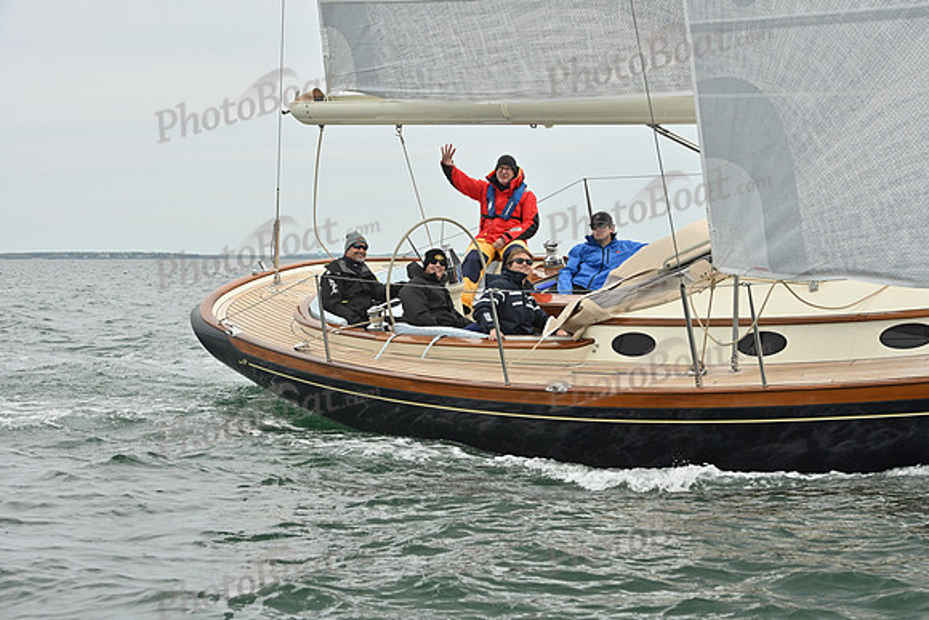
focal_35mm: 86
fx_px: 2220
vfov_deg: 15.9
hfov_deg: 23.6
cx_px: 464
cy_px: 310
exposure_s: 1/1000
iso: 320
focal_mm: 86
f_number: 11
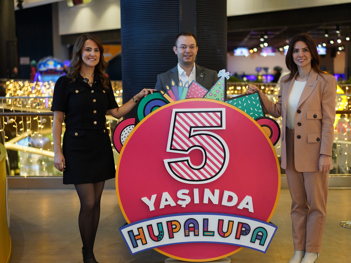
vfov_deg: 24.4
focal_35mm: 60
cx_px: 191
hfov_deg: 32.2
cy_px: 131
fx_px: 608
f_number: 2
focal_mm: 55
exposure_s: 1/200
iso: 800
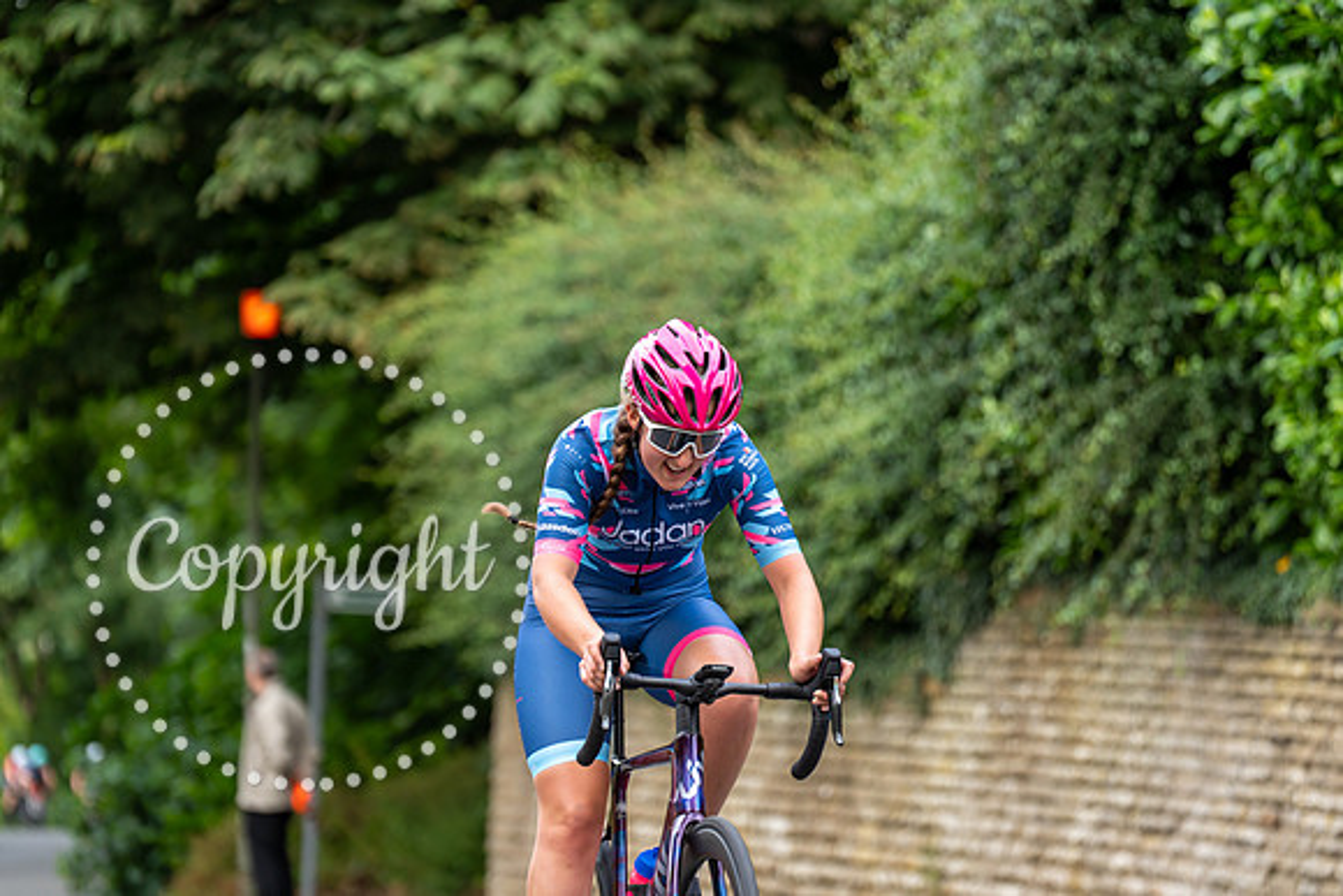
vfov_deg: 10.2
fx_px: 5000
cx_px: 672
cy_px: 448
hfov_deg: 15.3
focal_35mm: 134
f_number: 2.8
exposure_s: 1/500
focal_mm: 134
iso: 640
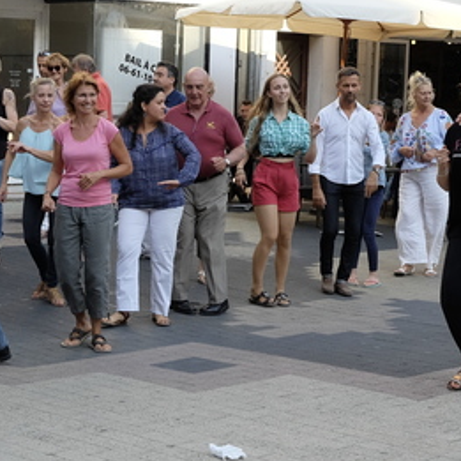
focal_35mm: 91
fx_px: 1371
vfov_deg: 19.1
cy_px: 266
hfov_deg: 19.0
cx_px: 140
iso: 400
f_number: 5.6
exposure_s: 1/280
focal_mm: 23
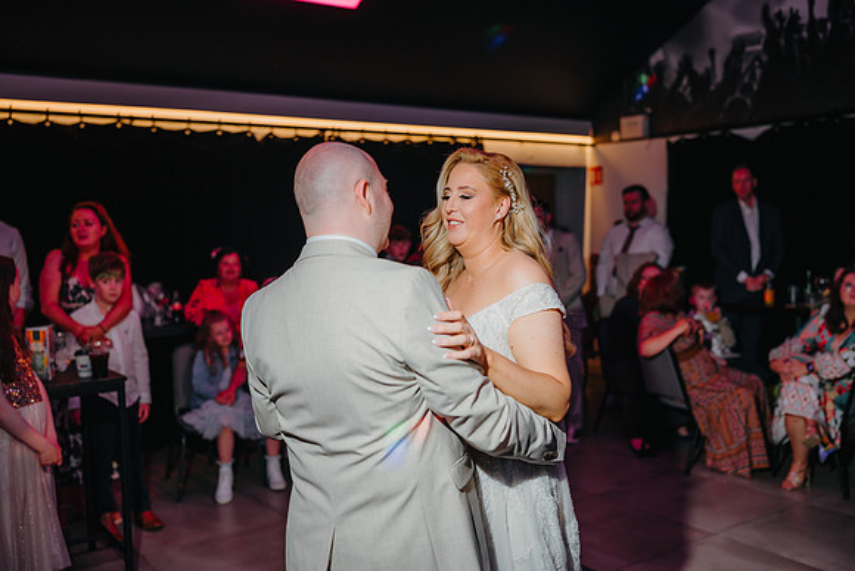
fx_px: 831
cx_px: 428
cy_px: 286
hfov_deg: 54.4
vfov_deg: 37.9
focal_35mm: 35
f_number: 2
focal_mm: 35
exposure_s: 1/200
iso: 200
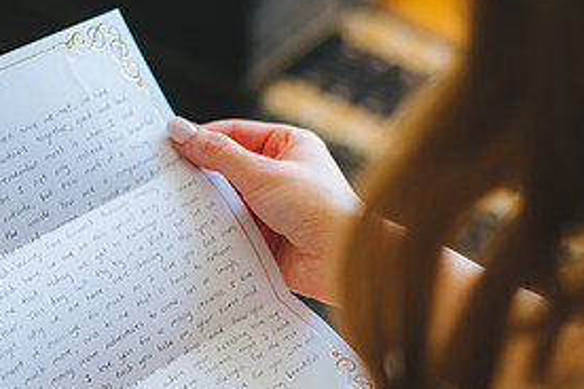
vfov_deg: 13.0
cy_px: 328
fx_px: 1703
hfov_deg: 19.5
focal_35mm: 105
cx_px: 271
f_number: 2.2
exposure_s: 1/160
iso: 250
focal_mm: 50
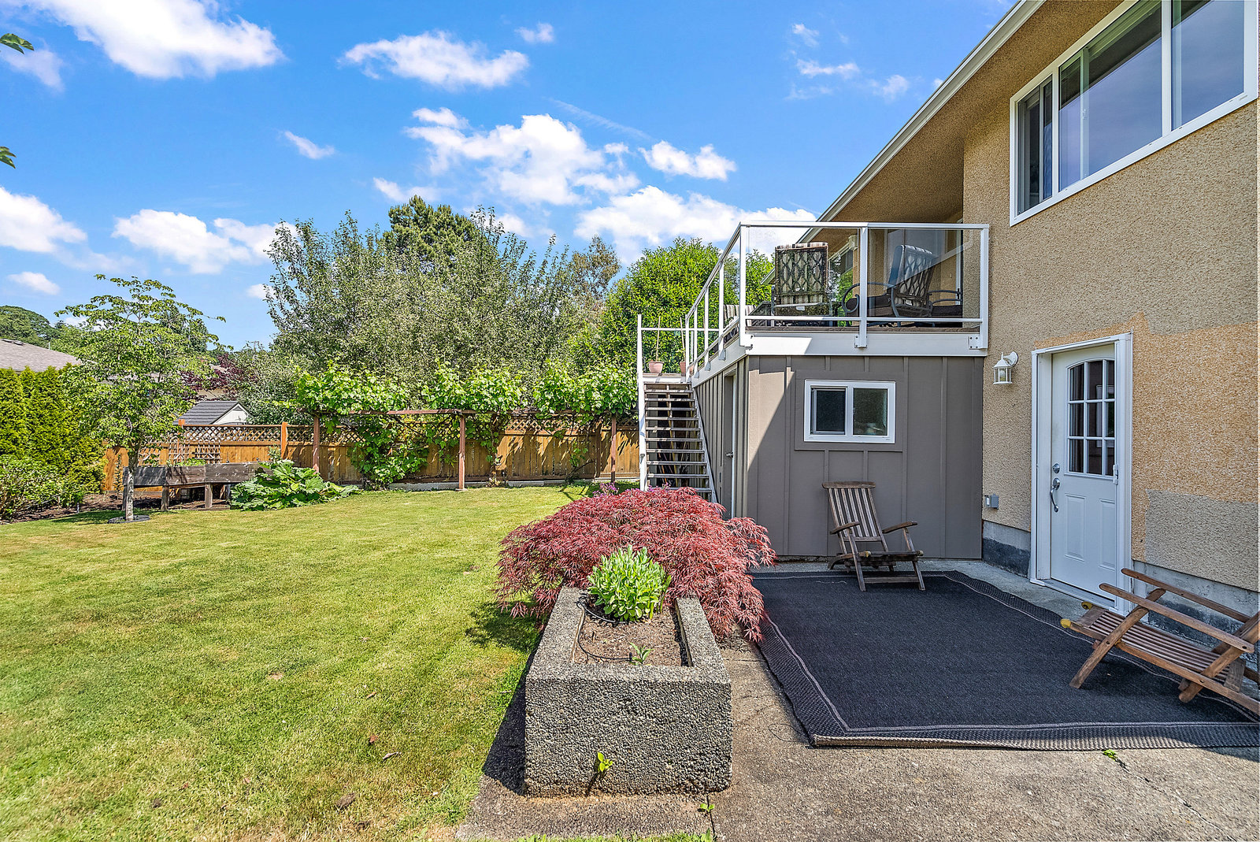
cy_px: 421
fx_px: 560
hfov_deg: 96.7
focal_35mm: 16
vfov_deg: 73.8
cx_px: 630
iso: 400
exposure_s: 1/160
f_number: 7.1
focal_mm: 16
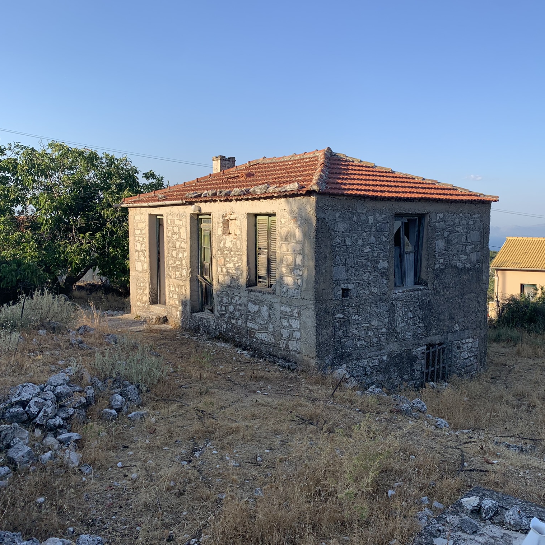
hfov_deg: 52.2
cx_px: 323
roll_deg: +0.0
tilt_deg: -4.5
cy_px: 270
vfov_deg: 52.5
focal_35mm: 31
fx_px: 552
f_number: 1.8
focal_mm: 4.25
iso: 25
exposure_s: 1/1176
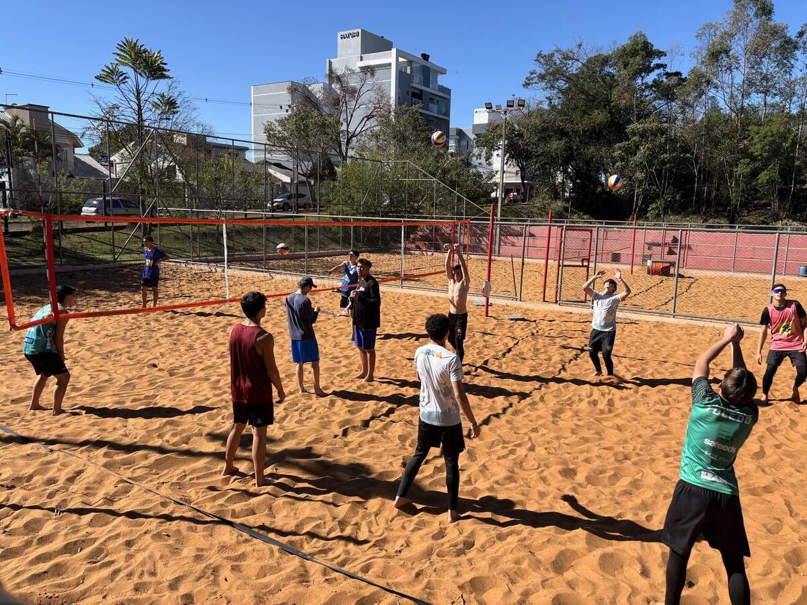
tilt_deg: -9.0
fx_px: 606
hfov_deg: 67.3
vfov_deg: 53.1
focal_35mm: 26
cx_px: 404
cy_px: 302
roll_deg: -1.1
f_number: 1.6
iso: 50
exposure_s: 1/2193
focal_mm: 5.96
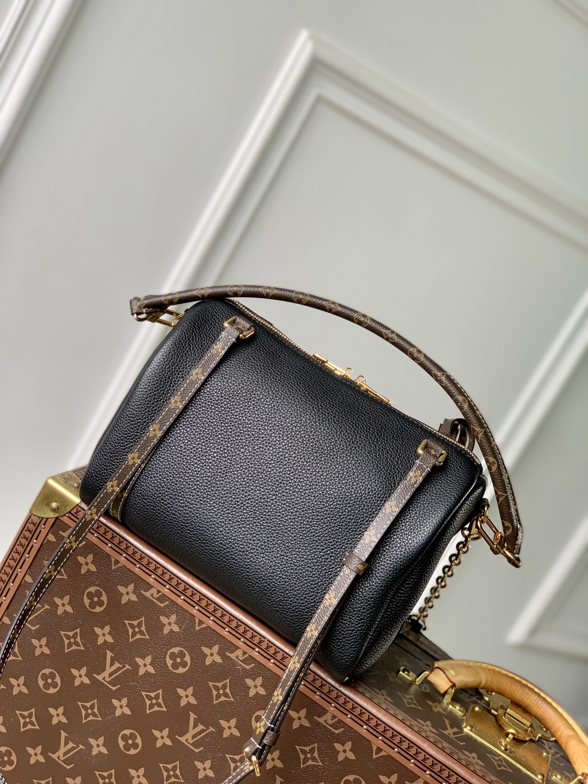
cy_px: 392
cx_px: 294
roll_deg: -30.3
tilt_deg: -12.1
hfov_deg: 28.0
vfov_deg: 36.8
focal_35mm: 52
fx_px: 1178
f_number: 2.4
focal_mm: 6
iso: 25
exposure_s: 1/122
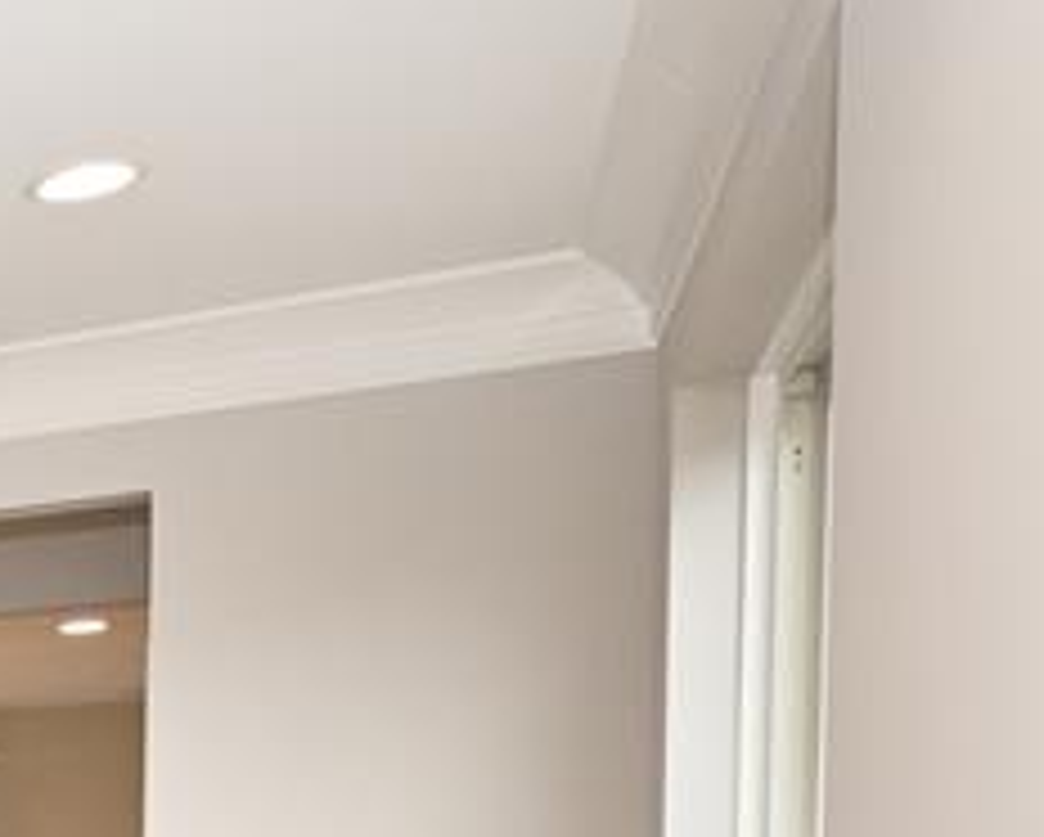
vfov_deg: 22.7
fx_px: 1794
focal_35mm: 58
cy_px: 1161
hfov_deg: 19.2
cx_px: -1035
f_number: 10
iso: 800
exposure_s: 1/60
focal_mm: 14
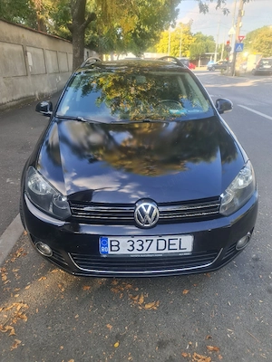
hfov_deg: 54.9
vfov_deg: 69.4
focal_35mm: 25
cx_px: 136
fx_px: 262
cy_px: 181
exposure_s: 1/100
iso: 50
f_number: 1.8
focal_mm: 7
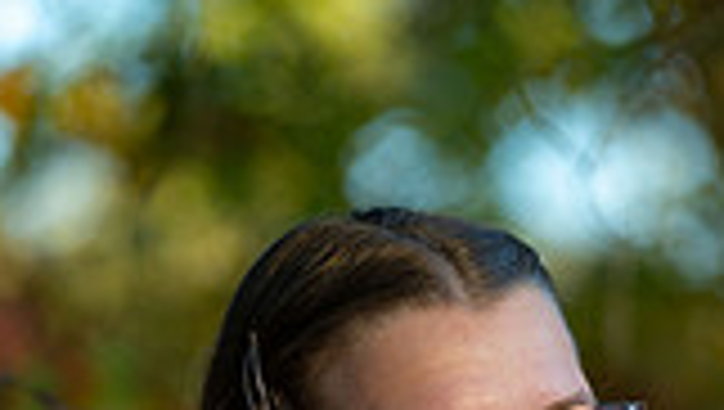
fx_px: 4786
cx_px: 454
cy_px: 1000
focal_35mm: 249
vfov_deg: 4.8
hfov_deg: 8.6
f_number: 1.2
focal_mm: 85
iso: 160
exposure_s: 1/640
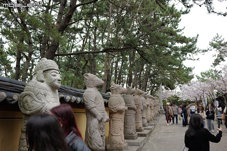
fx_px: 214
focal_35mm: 34
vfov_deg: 38.8
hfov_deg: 55.9
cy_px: 76
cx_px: 114
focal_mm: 34
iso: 80
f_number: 2.8
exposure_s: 1/60
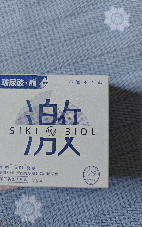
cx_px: 61
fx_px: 161
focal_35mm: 26
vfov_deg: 70.4
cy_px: 112
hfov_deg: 47.5
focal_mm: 5.84
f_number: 1.6
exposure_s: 1/50.6
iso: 400
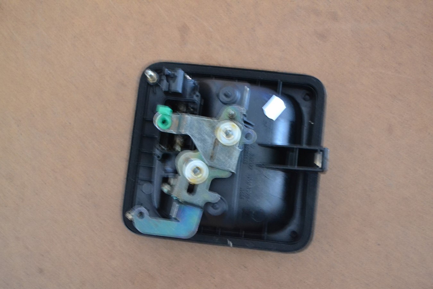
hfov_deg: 38.9
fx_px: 613
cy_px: 144
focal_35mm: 51
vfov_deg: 26.5
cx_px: 216
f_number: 5
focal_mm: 34
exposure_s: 1/2
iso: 3200
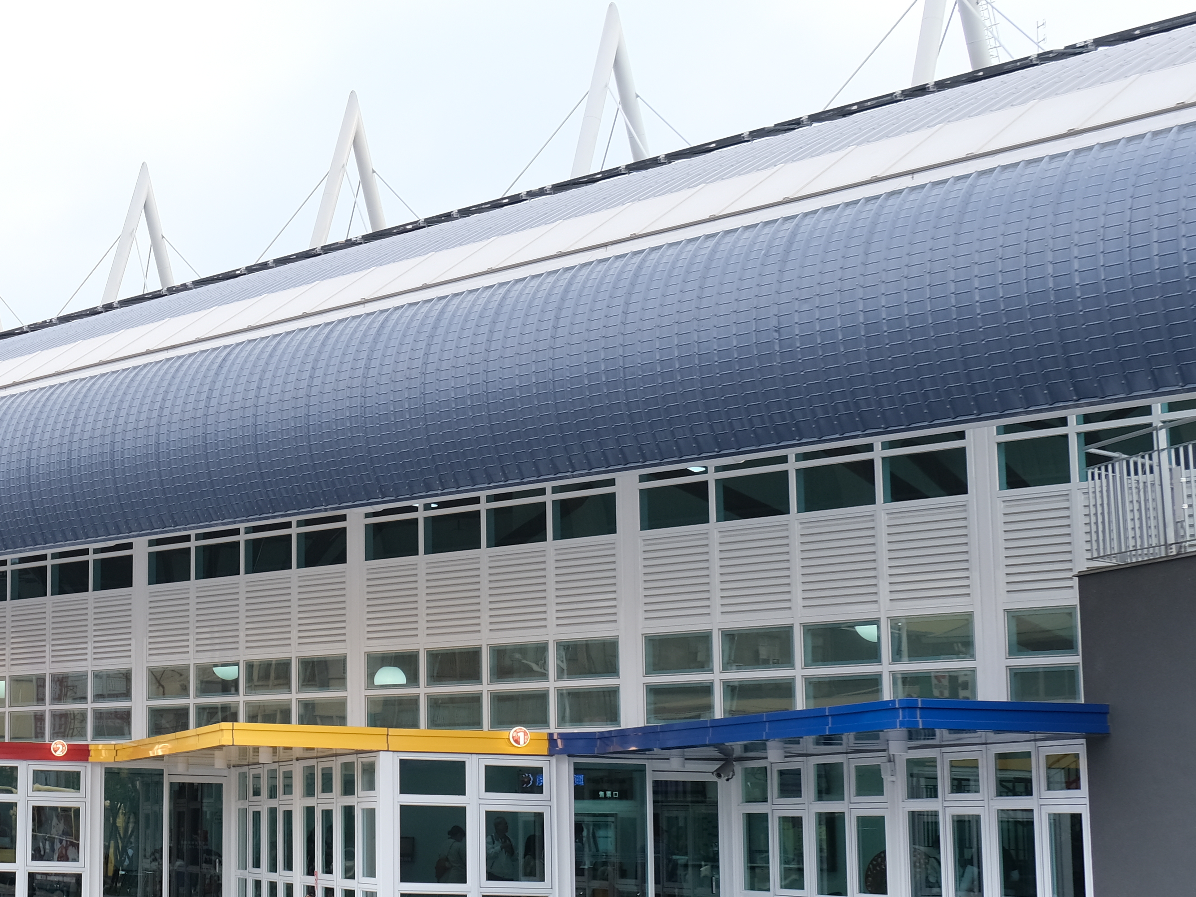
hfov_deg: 28.1
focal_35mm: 63
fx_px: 2177
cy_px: 521
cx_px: -100
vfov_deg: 23.3
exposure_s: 1/125
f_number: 5
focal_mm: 18.5
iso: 320
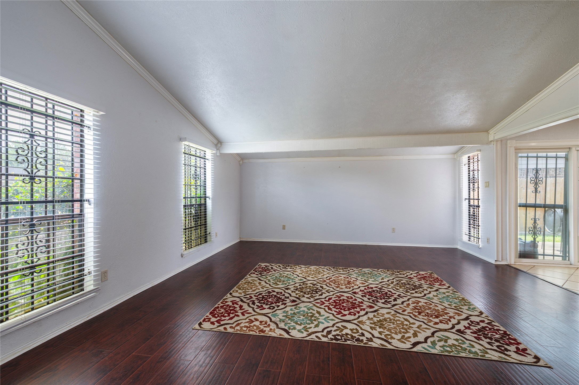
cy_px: 192
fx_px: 241
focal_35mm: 15
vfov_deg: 77.2
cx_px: 290
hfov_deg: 100.4
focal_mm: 15
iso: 125
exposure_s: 1/5
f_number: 9
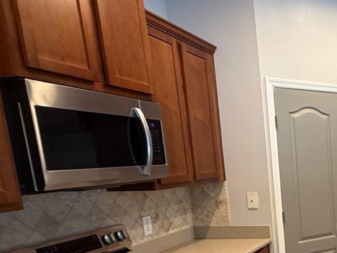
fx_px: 399
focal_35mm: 41
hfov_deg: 37.0
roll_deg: +2.0
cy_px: 235
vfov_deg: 33.1
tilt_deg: -10.4
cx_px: 386
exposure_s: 1/30
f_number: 2.2
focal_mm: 2.22
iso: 125
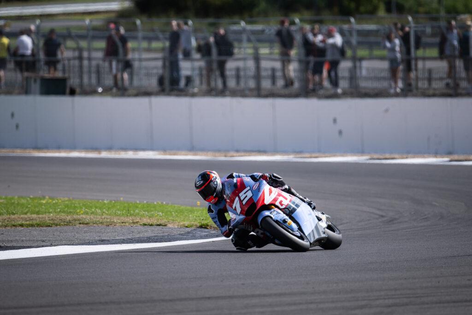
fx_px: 9066
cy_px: 158
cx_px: 236
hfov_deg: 3.0
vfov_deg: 2.0
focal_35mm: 692
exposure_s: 1/2500
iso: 250
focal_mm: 400
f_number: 4.5
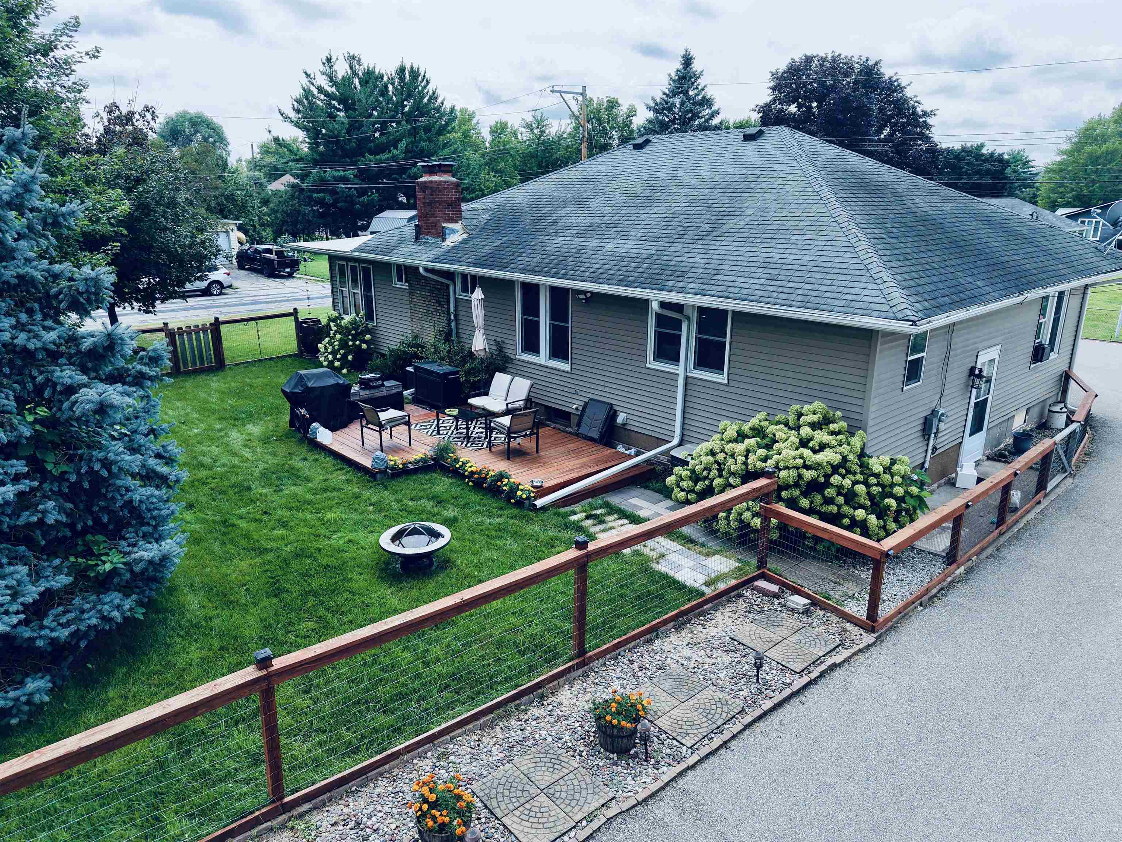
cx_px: 561
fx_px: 778
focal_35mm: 24
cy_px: 421
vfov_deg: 56.8
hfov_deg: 71.6
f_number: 1.8
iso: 440
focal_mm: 8.67
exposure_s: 1/5000
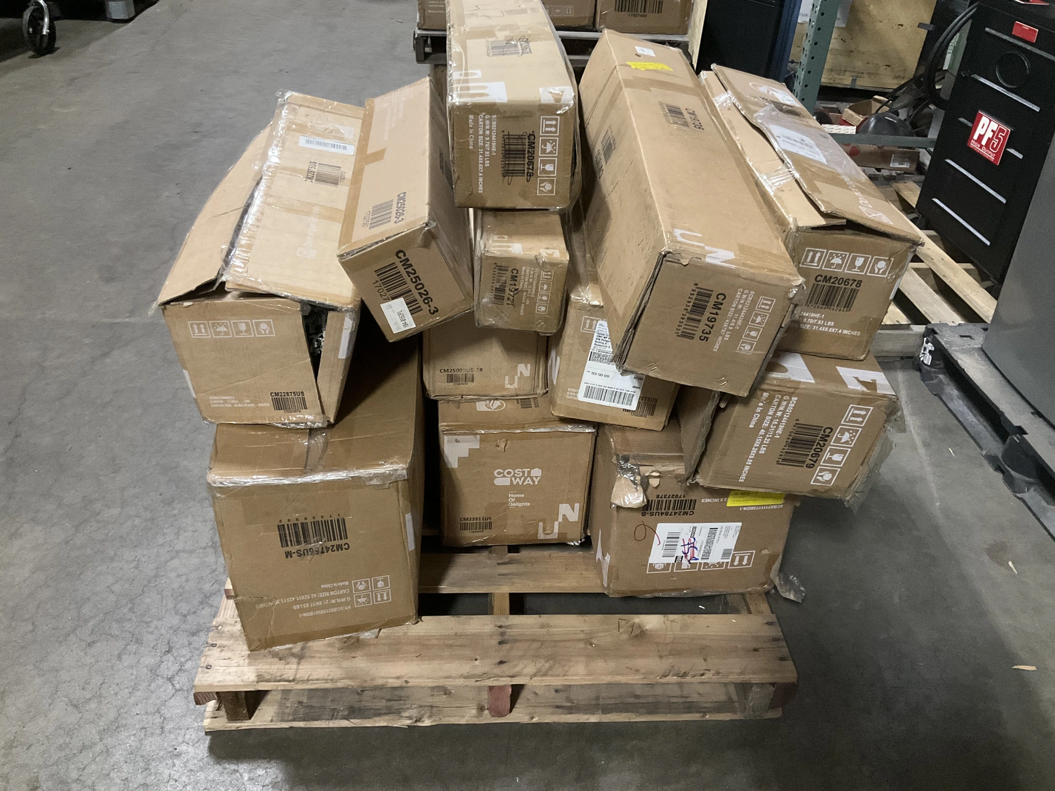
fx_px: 884
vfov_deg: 48.2
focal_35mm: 29
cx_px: 528
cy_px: 396
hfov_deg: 61.7
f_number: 1.8
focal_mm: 3
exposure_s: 1/30
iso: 400
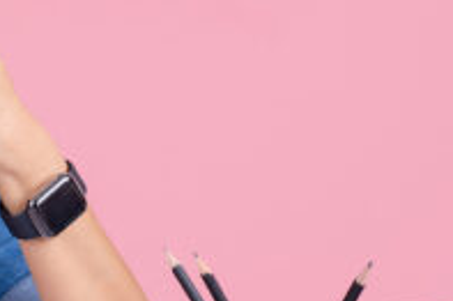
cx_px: -160
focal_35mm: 294
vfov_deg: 4.7
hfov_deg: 6.9
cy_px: 23
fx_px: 3696
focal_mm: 85
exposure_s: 1/125
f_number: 7.1
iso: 100
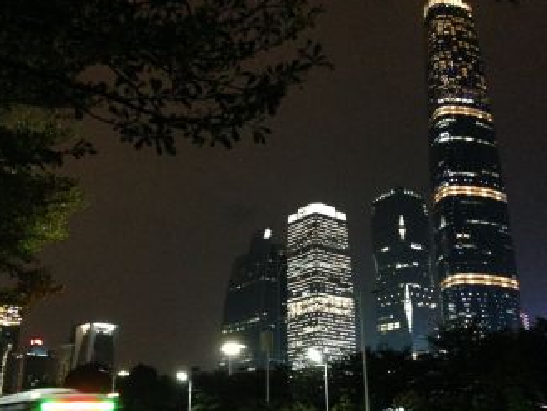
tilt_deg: +17.6
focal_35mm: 40
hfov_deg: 46.7
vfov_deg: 35.9
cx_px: 242
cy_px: 237
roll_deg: +0.2
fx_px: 633
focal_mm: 4.12
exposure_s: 1/15
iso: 800
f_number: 2.4
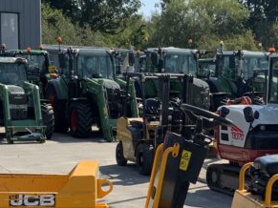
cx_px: 201
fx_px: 819
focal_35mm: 102
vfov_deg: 14.4
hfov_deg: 19.2
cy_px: 180
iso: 16
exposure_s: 1/2141
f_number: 1.8
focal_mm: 3
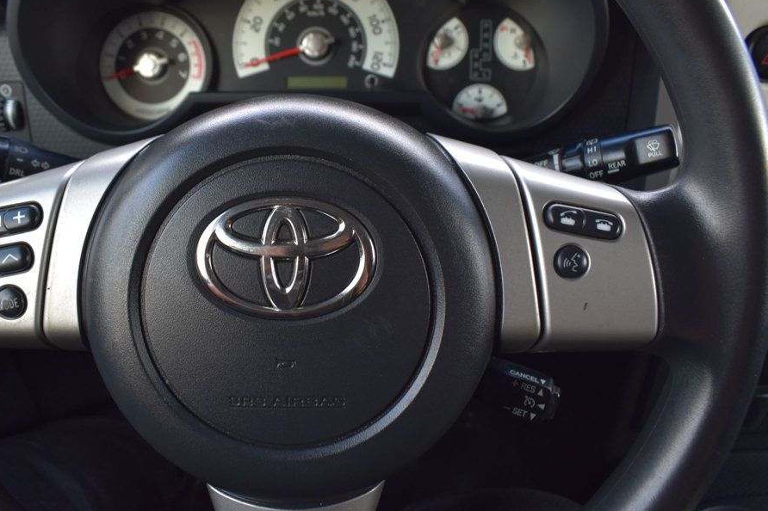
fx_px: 661
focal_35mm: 31
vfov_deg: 42.2
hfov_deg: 60.1
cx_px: 333
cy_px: 229
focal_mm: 18
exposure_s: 1/25
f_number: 7.1
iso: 400
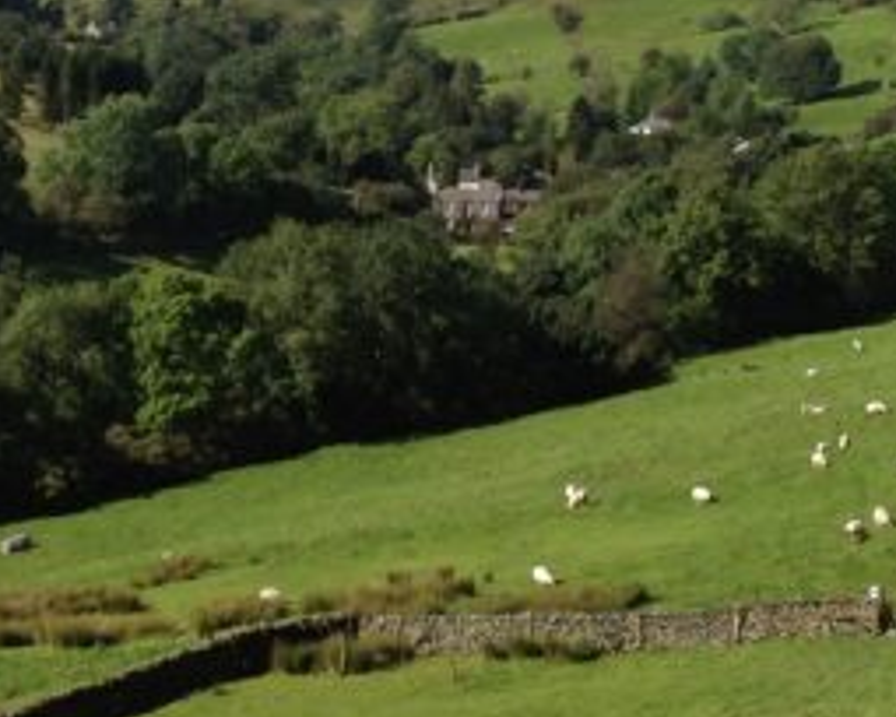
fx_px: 3633
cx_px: 358
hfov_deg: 14.1
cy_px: 49
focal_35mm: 137
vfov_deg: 11.2
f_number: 2.4
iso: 64
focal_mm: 4.28
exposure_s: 1/1416
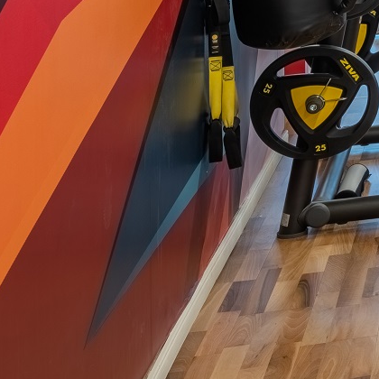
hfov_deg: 12.6
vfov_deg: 17.5
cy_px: -69
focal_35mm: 95
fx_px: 1177
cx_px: 995
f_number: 11
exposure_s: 1/50
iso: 31
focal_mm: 19
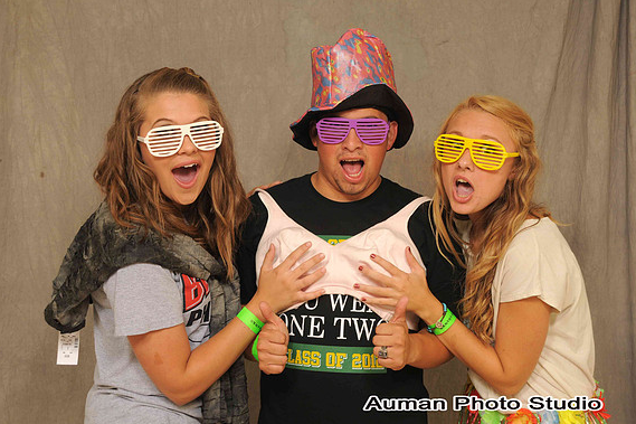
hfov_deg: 34.5
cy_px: 211
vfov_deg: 23.4
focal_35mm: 58
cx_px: 317
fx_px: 1024
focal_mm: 38
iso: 200
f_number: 6.3
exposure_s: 1/125
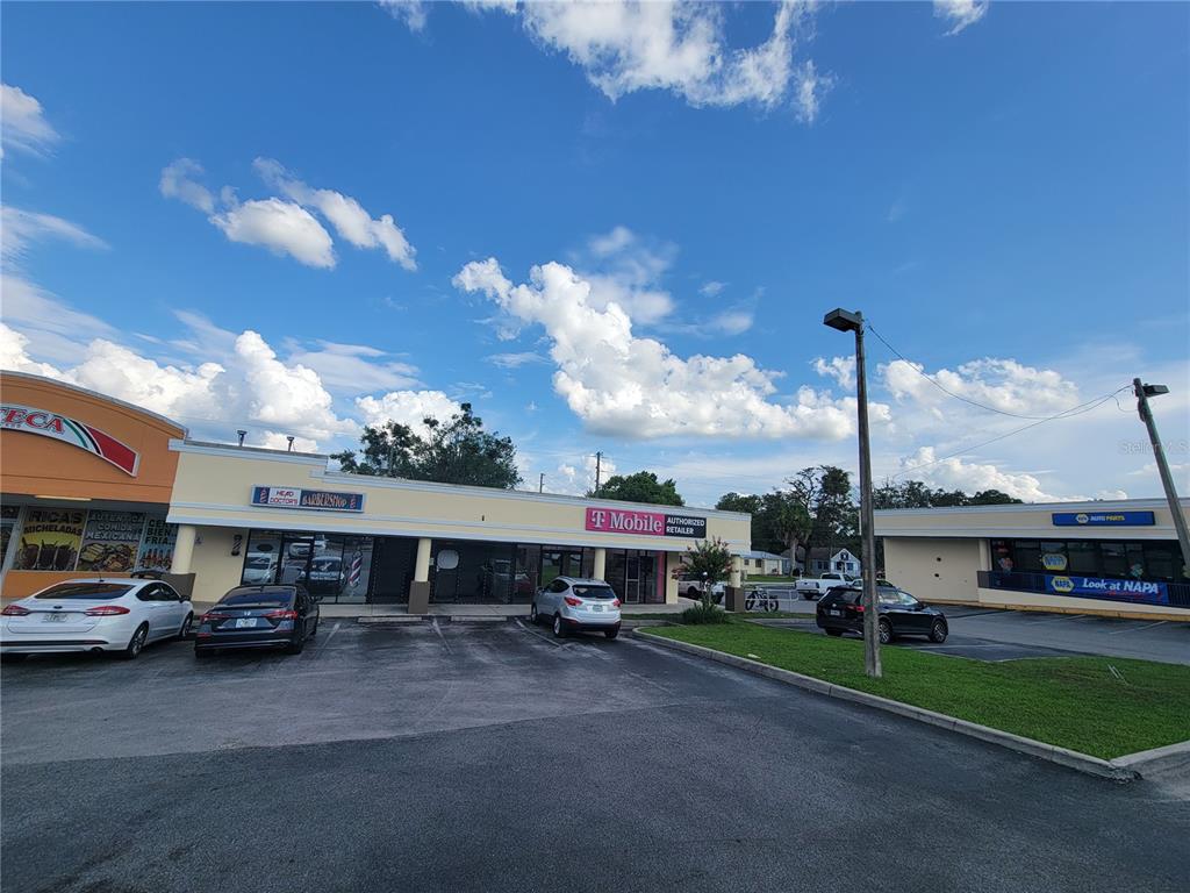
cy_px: 446
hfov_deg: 106.2
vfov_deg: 89.9
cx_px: 595
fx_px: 447
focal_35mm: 13
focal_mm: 2.2
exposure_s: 1/1690
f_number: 2.2
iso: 50
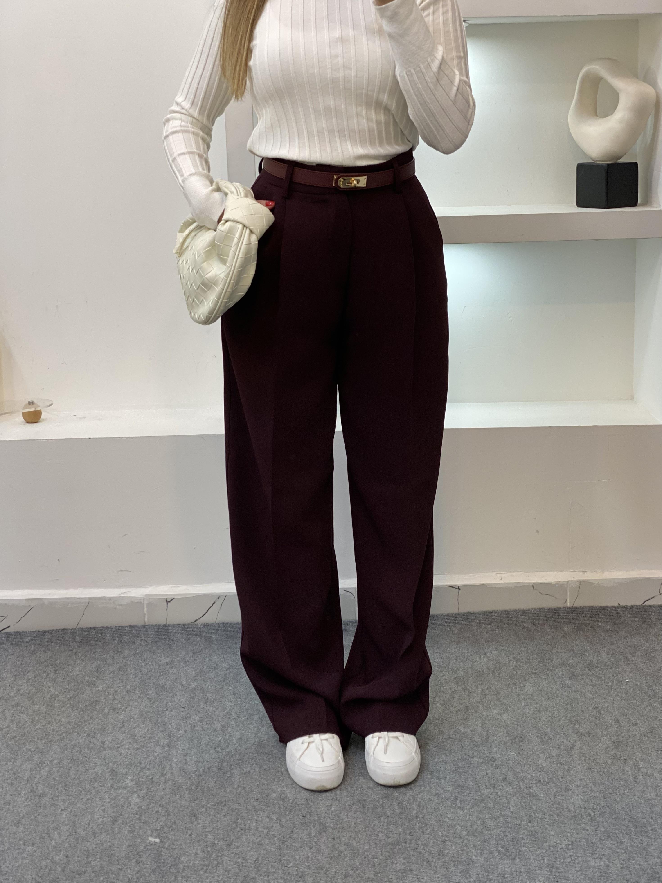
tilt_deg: -29.8
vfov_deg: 36.8
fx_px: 1326
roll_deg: +2.5
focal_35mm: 52
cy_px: 442
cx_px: 331
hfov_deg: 28.0
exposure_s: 1/100
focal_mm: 6
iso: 100
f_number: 2
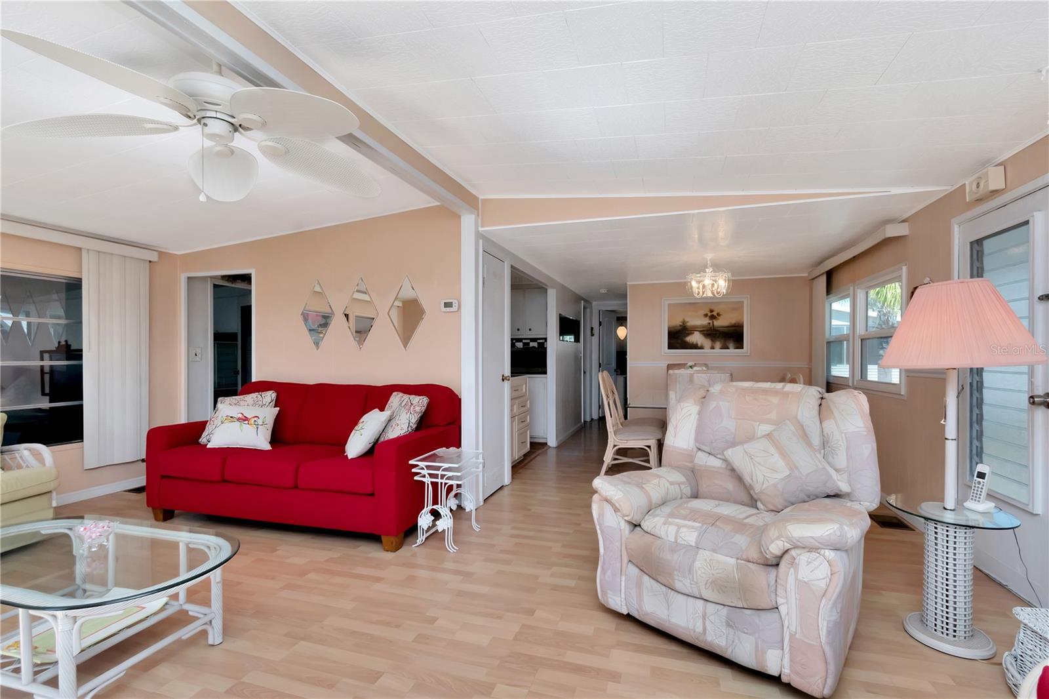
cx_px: 524
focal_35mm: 15
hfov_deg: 100.4
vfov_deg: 77.3
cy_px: 350
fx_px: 437
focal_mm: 10
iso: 500
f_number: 11
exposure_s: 1/200
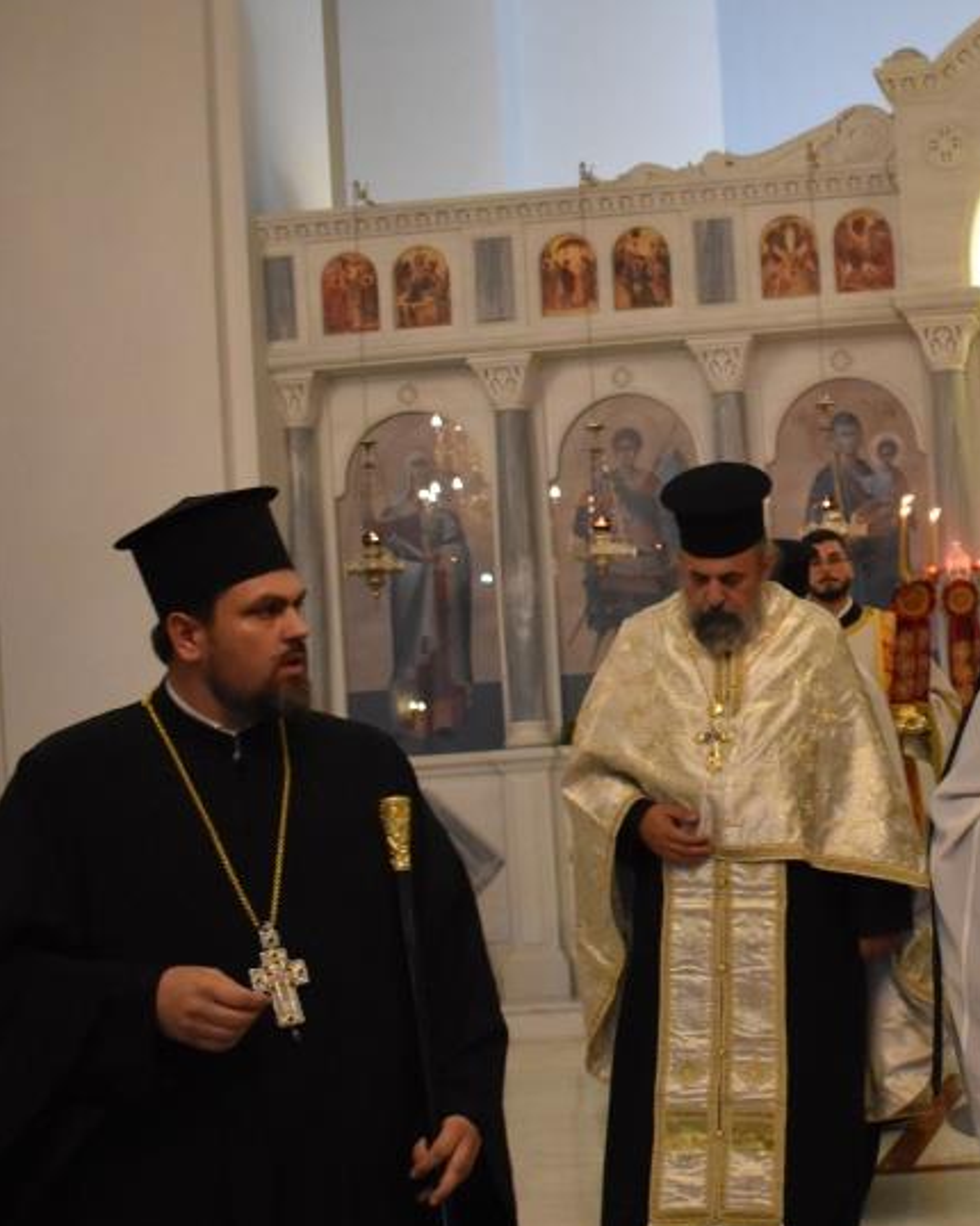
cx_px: 1126
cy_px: 721
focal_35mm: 59
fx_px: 2140
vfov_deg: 31.9
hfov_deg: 23.8
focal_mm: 22
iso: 3200
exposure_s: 1/250
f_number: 3.8
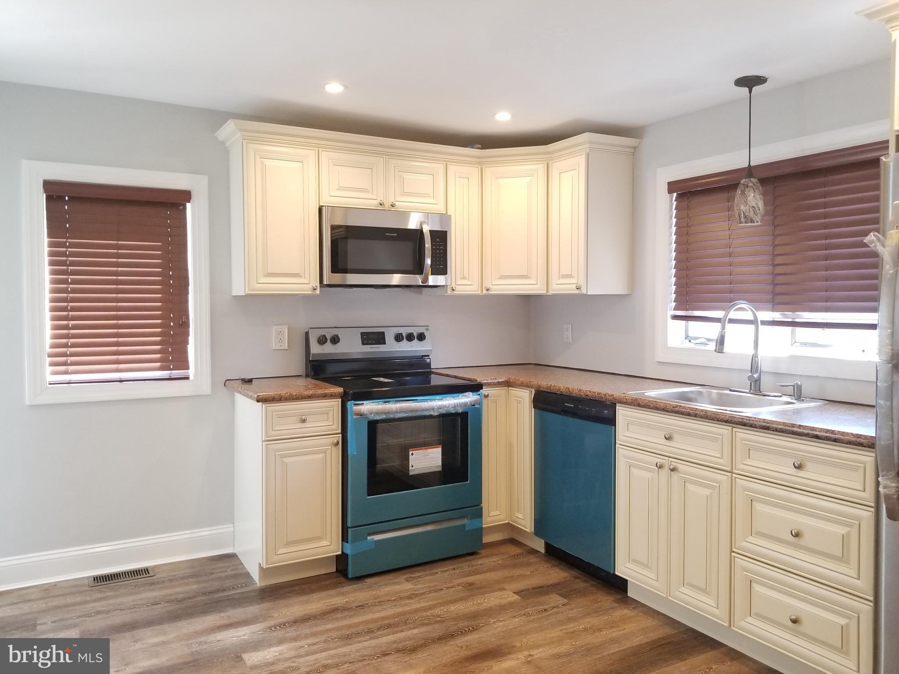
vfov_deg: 53.1
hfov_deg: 67.3
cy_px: 337
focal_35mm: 26
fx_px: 675
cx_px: 450
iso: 200
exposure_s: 1/60
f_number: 1.7
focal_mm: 4.25
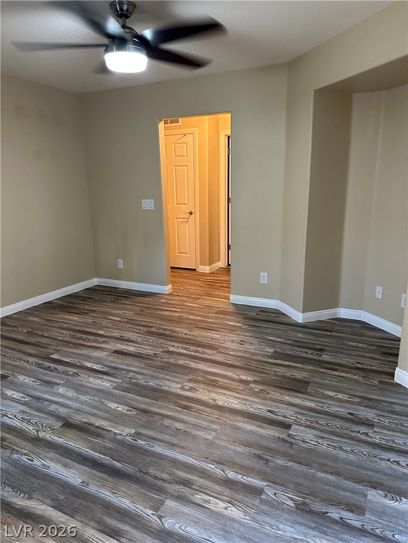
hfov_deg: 56.8
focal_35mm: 24
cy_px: 272
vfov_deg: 71.6
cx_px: 204
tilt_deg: -12.0
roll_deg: +0.1
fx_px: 377
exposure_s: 1/60
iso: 500
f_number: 1.78
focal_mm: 6.86
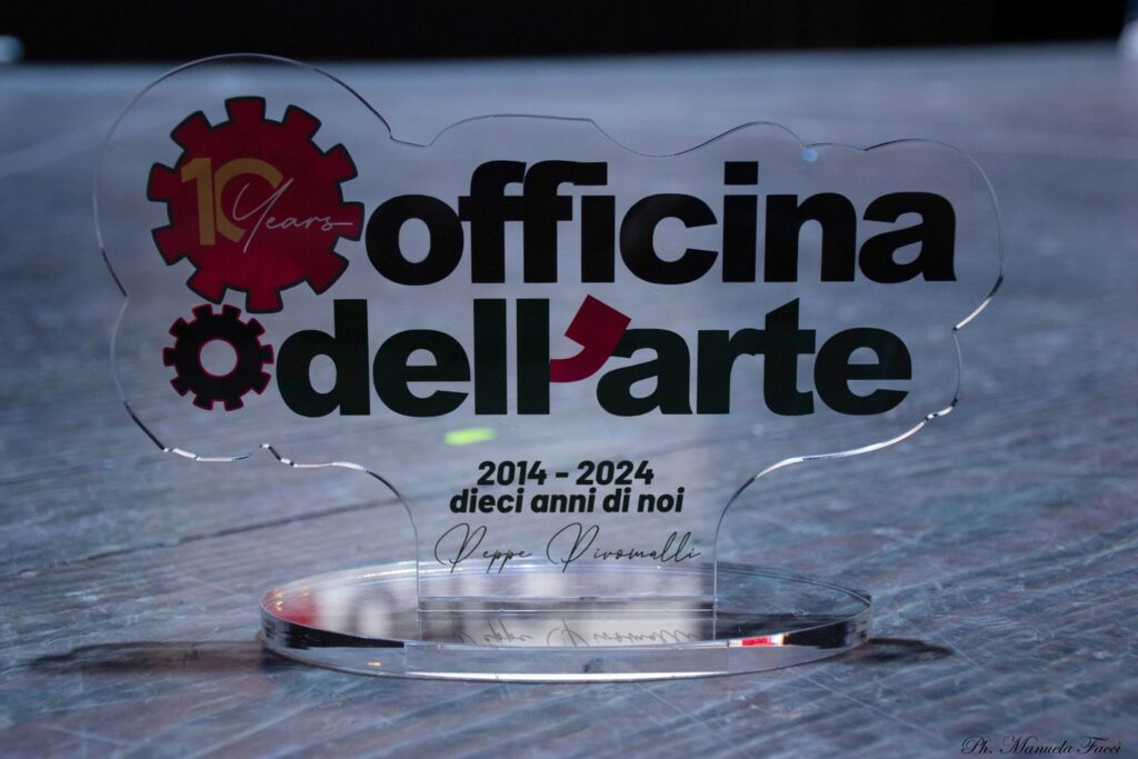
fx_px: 1612
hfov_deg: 38.9
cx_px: 569
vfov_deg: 26.5
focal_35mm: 51
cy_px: 380
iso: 800
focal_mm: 34
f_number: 4.2
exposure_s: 1/160
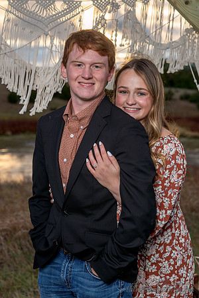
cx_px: 100
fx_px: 497
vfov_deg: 33.4
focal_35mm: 60
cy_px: 149
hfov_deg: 22.6
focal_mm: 60
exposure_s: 1/160
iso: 160
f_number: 5
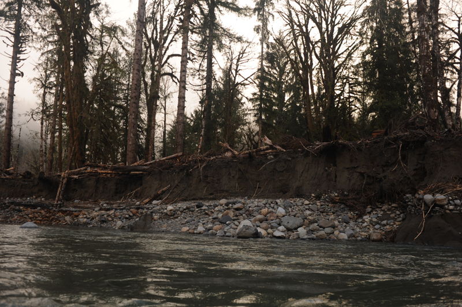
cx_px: 231
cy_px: 154
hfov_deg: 54.5
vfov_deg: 37.8
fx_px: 449
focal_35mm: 35
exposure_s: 1/640
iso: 320
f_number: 5
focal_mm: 35
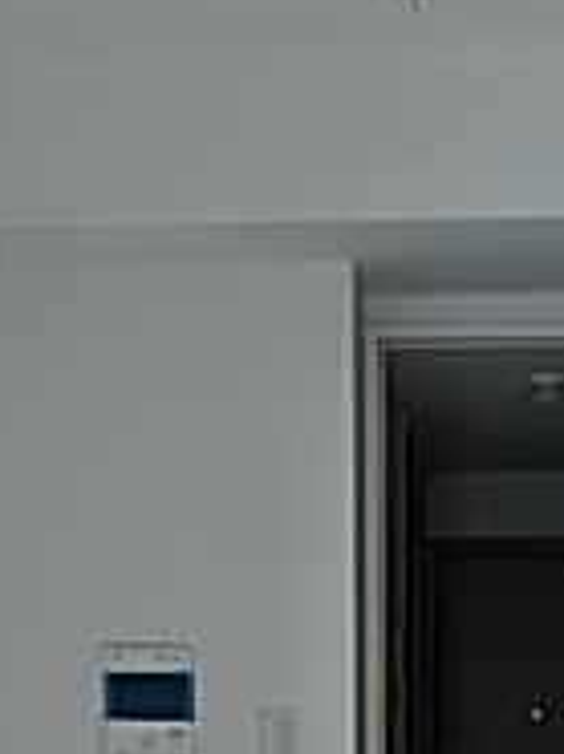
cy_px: 1050
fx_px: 2025
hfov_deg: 15.8
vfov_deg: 19.1
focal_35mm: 93
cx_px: 369
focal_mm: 3.46
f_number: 2.2
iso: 60
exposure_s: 1/311
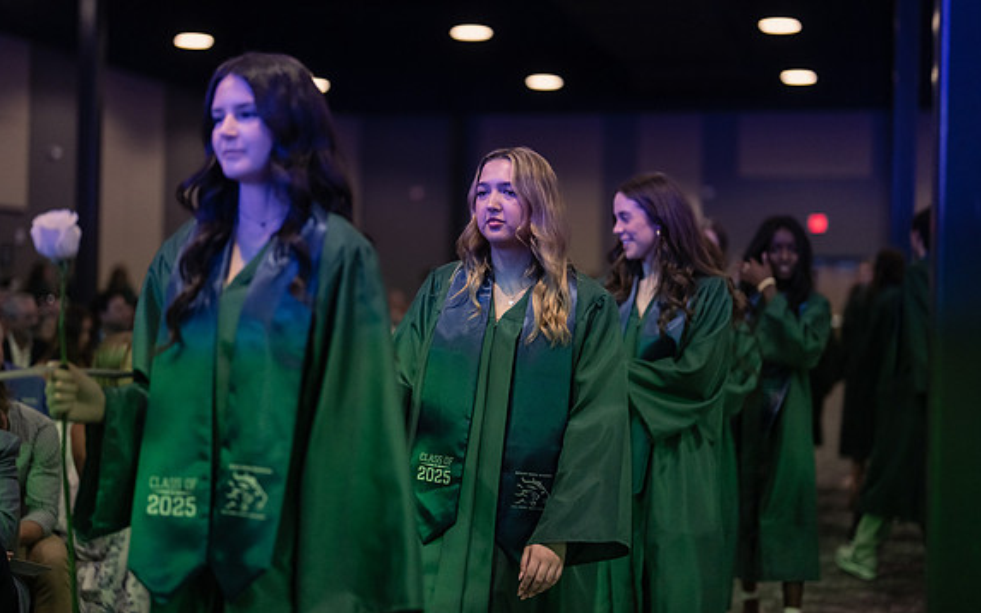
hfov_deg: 36.3
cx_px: 493
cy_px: 286
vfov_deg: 23.1
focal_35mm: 56
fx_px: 1497
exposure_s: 1/500
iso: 1250
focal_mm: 50
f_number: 1.2
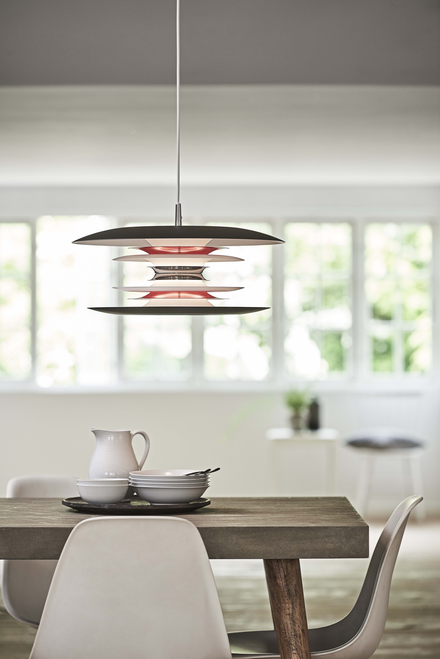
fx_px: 2381
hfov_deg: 10.6
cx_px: 220
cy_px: 330
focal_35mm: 130
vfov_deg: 15.8
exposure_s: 1/30
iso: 160
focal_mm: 130
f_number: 3.2
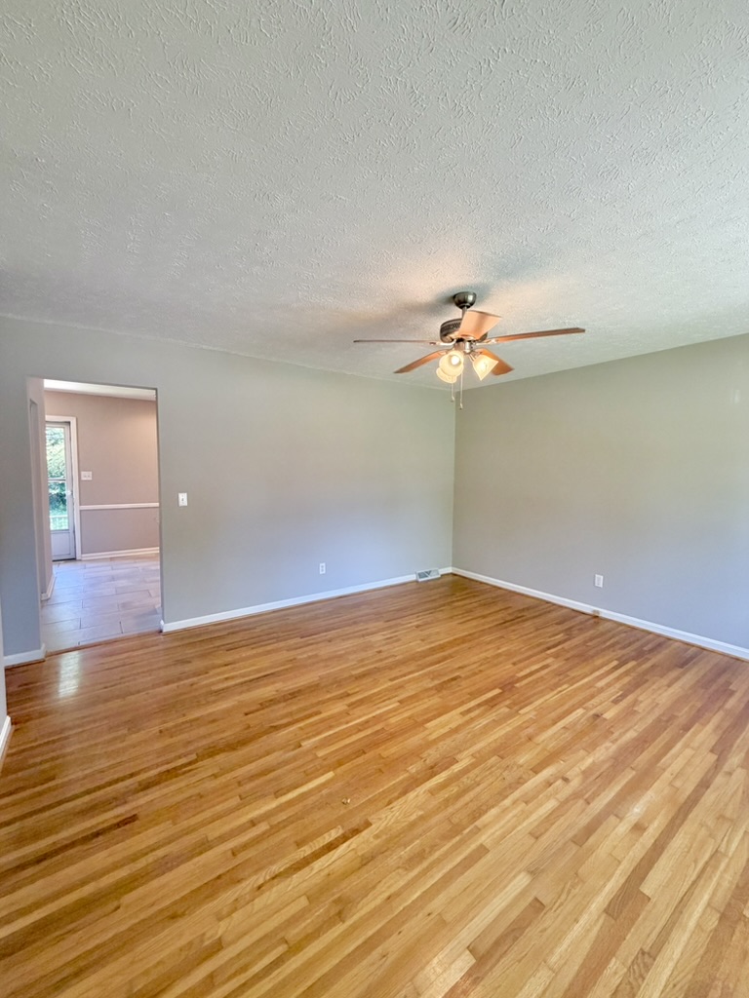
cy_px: 499
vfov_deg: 102.1
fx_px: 404
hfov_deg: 85.7
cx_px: 374
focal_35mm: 14
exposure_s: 1/120
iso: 250
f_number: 2.2
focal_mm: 2.22
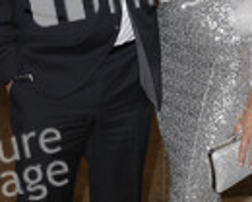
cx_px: 180
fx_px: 776
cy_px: 78
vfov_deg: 14.8
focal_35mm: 104
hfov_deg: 18.4
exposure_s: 1/200
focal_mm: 36
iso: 2500
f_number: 5.6
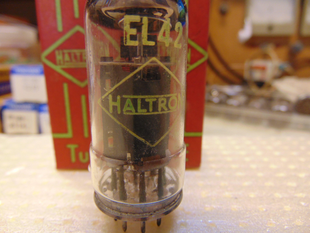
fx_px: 224
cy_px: 116
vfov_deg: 54.9
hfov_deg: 69.4
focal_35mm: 25
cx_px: 155
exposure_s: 1/30
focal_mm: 4.5
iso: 160
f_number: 3
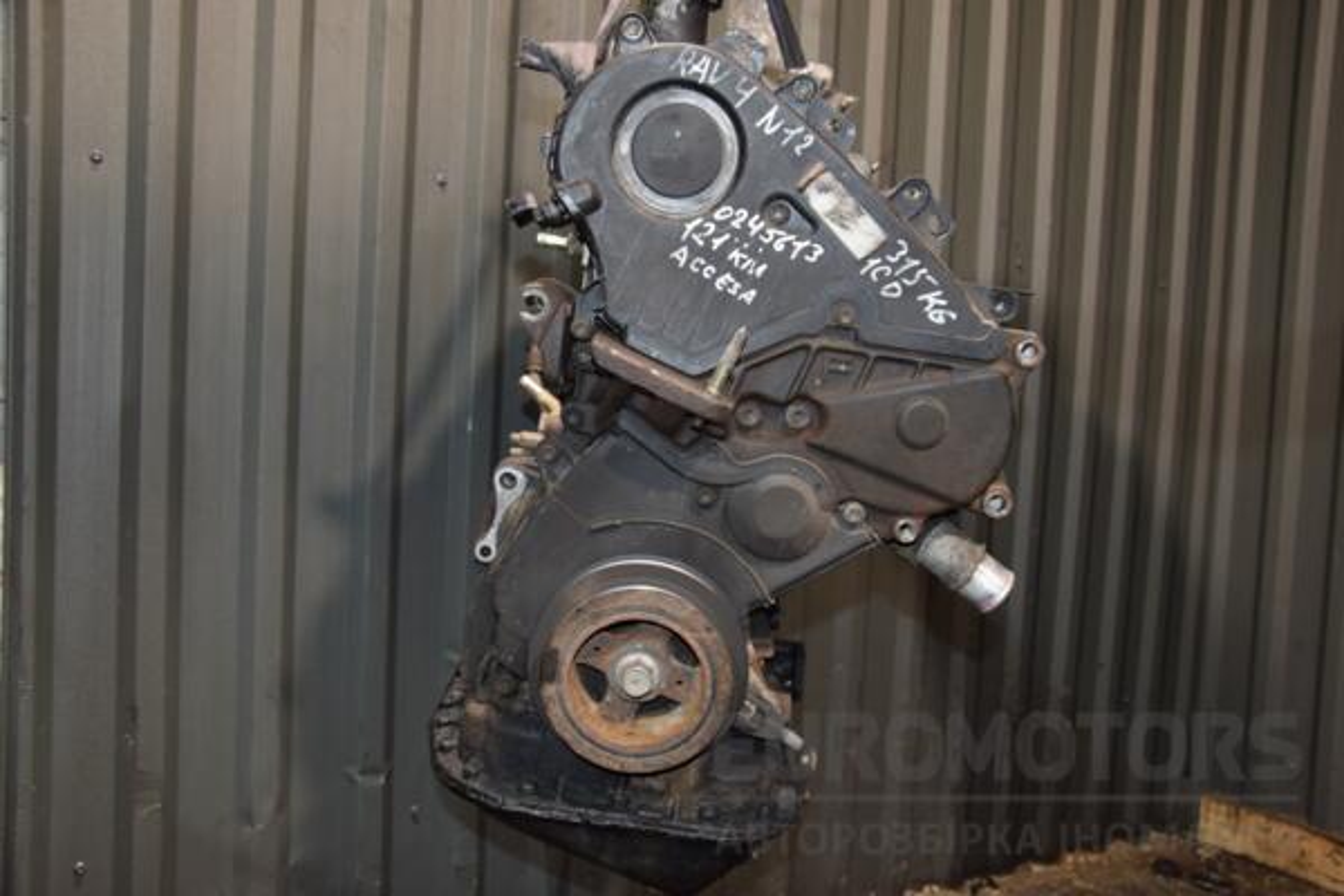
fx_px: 1176
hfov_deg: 59.5
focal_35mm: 32
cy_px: 448
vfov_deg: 41.7
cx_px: 672
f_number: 5
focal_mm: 21
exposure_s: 1/60
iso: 800
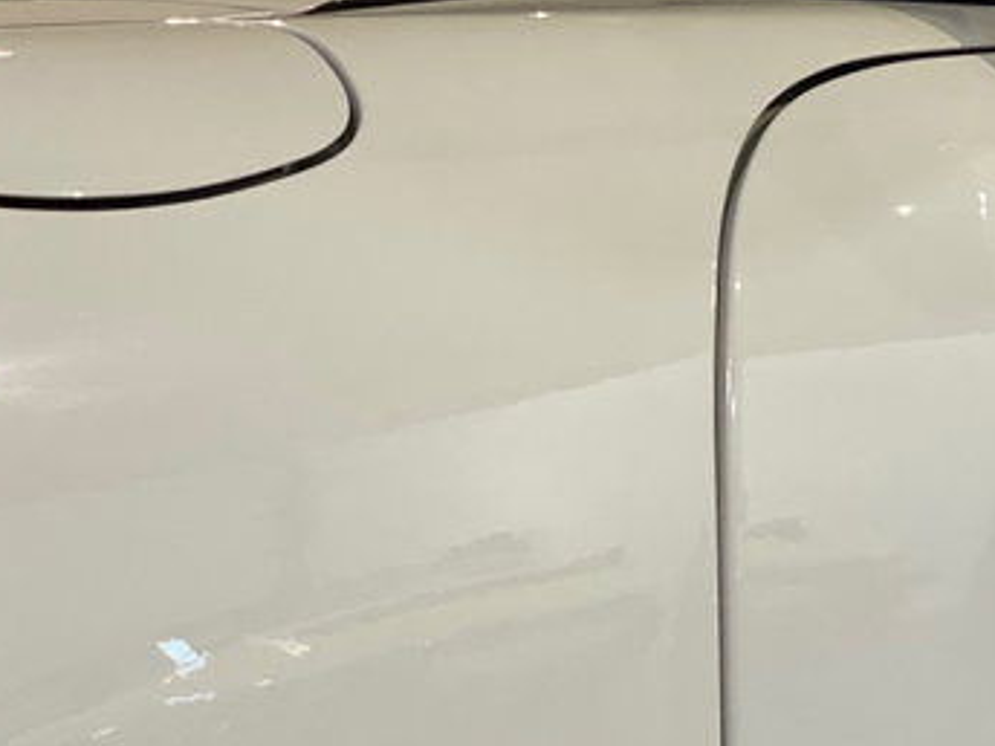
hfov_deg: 16.9
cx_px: 657
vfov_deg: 12.8
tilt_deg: -2.6
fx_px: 3334
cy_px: 312
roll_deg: +1.0
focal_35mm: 116
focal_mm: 6
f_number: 2
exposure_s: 1/105
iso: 250
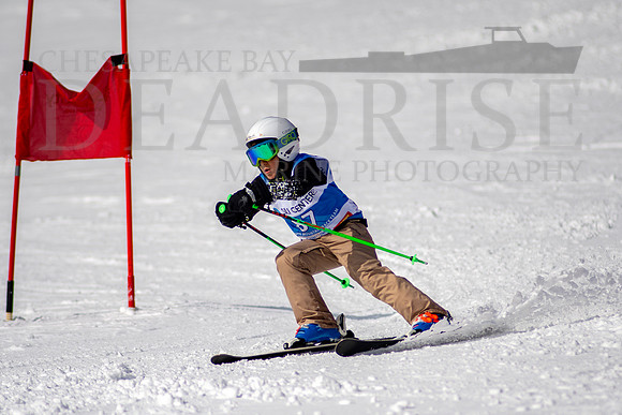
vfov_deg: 2.5
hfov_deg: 3.7
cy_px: 251
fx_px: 9627
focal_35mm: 557
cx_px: 306
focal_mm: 300
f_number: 2.8
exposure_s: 1/8000
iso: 100
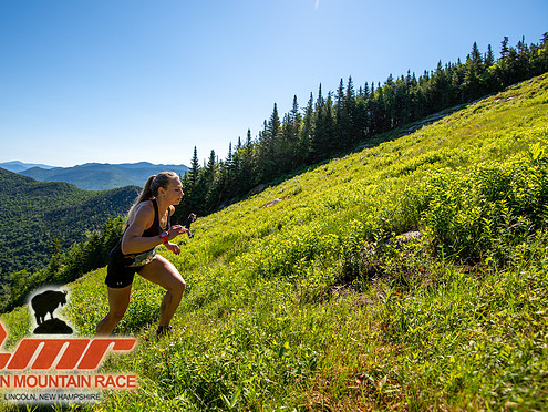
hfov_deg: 87.7
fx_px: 285
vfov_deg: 71.7
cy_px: 202
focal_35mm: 18
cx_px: 270
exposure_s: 1/640
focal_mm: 16
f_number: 5
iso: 100
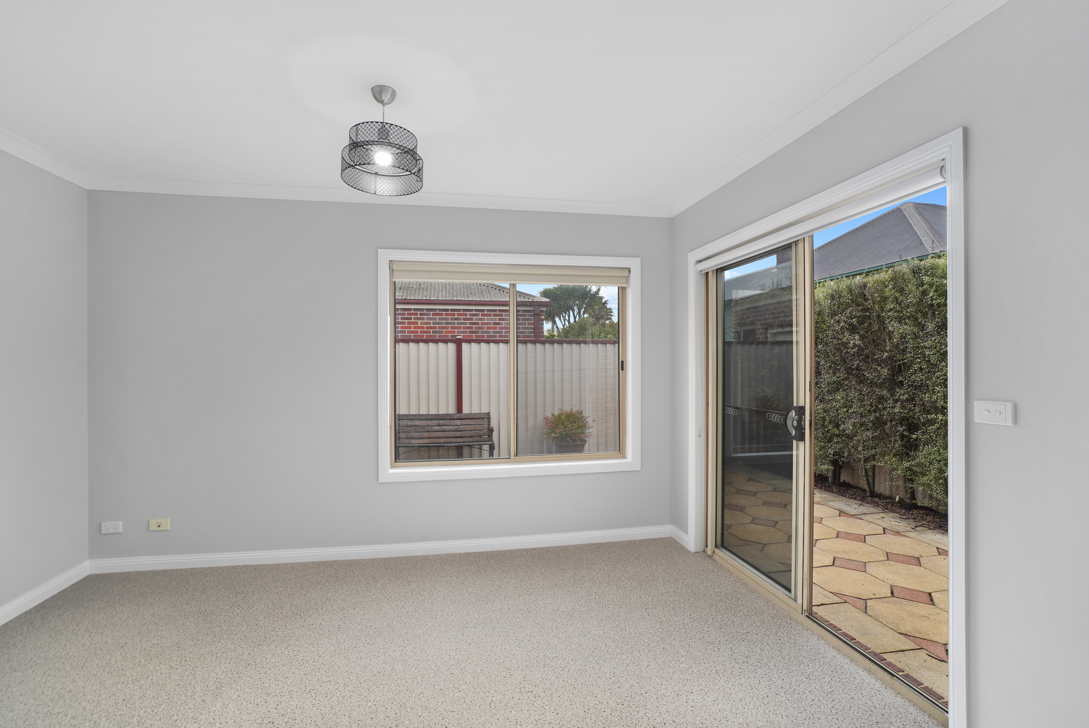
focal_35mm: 15
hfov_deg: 100.4
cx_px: 544
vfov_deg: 77.4
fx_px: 454
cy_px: 364
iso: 100
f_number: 11
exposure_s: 1/40
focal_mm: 10
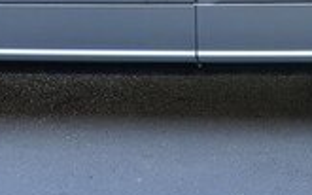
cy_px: -106
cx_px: 172
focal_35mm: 244
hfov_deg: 8.6
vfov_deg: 5.3
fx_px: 2074
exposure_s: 1/60
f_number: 6.3
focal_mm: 40
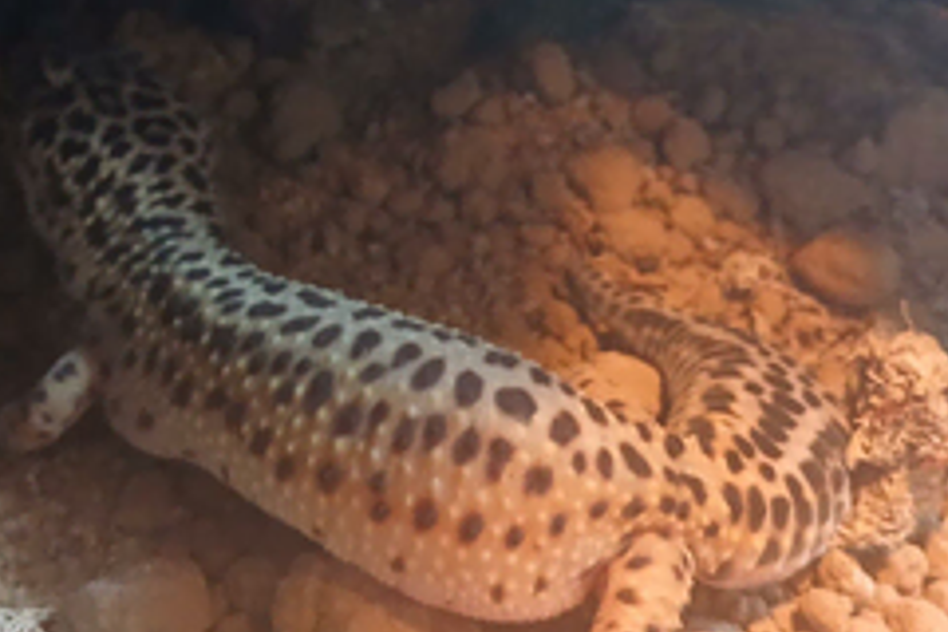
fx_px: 1448
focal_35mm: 55
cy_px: 152
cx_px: 381
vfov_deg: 24.3
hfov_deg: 36.1
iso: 400
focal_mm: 3.98
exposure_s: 1/20
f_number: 1.8
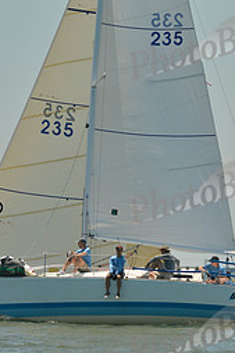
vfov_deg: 4.5
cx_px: 58
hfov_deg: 3.0
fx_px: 4481
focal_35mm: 457
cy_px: 136
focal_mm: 200
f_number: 5.6
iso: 200
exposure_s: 1/1600
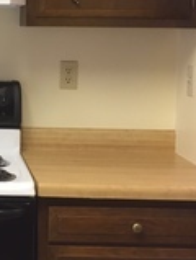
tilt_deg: -4.5
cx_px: -69
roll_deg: +0.2
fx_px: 684
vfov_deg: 21.3
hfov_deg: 15.4
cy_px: 67
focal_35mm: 91
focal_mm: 4.15
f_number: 2.2
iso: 64
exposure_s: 1/30
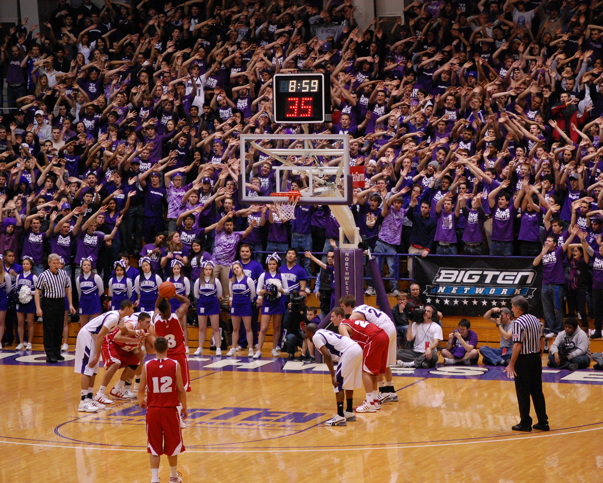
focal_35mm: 146
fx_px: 2606
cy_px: 242
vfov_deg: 10.6
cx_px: 317
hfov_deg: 13.2
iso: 1600
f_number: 4.5
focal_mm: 86
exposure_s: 1/125
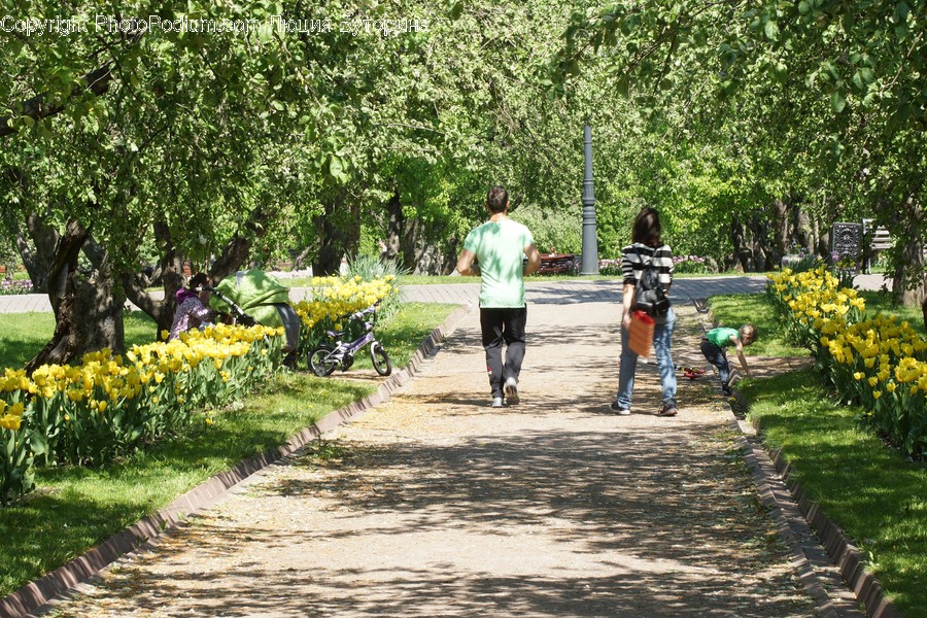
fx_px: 3476
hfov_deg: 15.2
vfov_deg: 10.2
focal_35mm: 135
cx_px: 464
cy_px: 309
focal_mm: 90
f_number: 14
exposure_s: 1/30
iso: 100
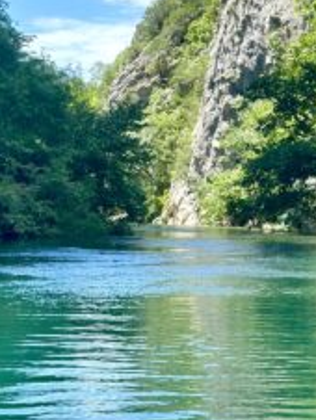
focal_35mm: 106
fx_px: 1288
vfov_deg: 18.5
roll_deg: -0.7
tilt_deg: +3.3
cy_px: 186
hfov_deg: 13.9
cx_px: 77
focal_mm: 6.86
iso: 80
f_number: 1.78
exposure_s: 1/2469
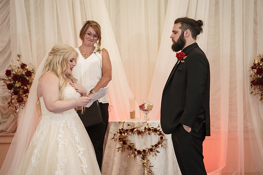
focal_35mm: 121
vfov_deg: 11.4
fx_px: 882
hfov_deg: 17.0
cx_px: 132
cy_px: 88
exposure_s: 1/100
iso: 2000
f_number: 4
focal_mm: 120
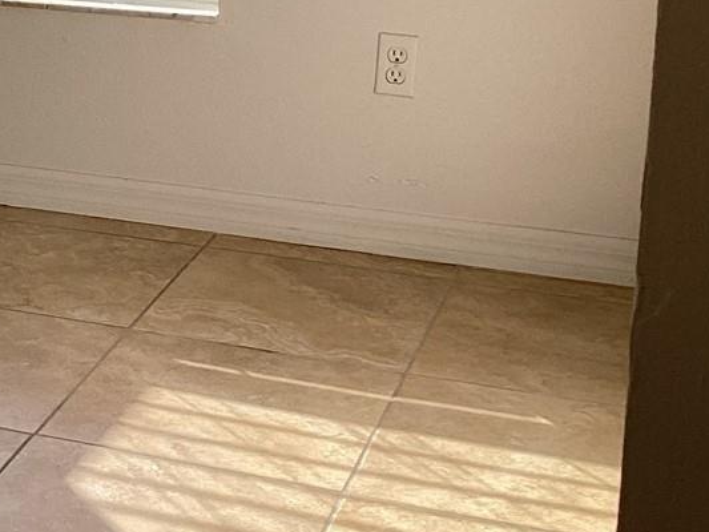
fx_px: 1905
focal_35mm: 93
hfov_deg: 19.8
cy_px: 63
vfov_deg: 15.7
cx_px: -149
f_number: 2.4
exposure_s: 1/388
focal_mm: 3.3
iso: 25
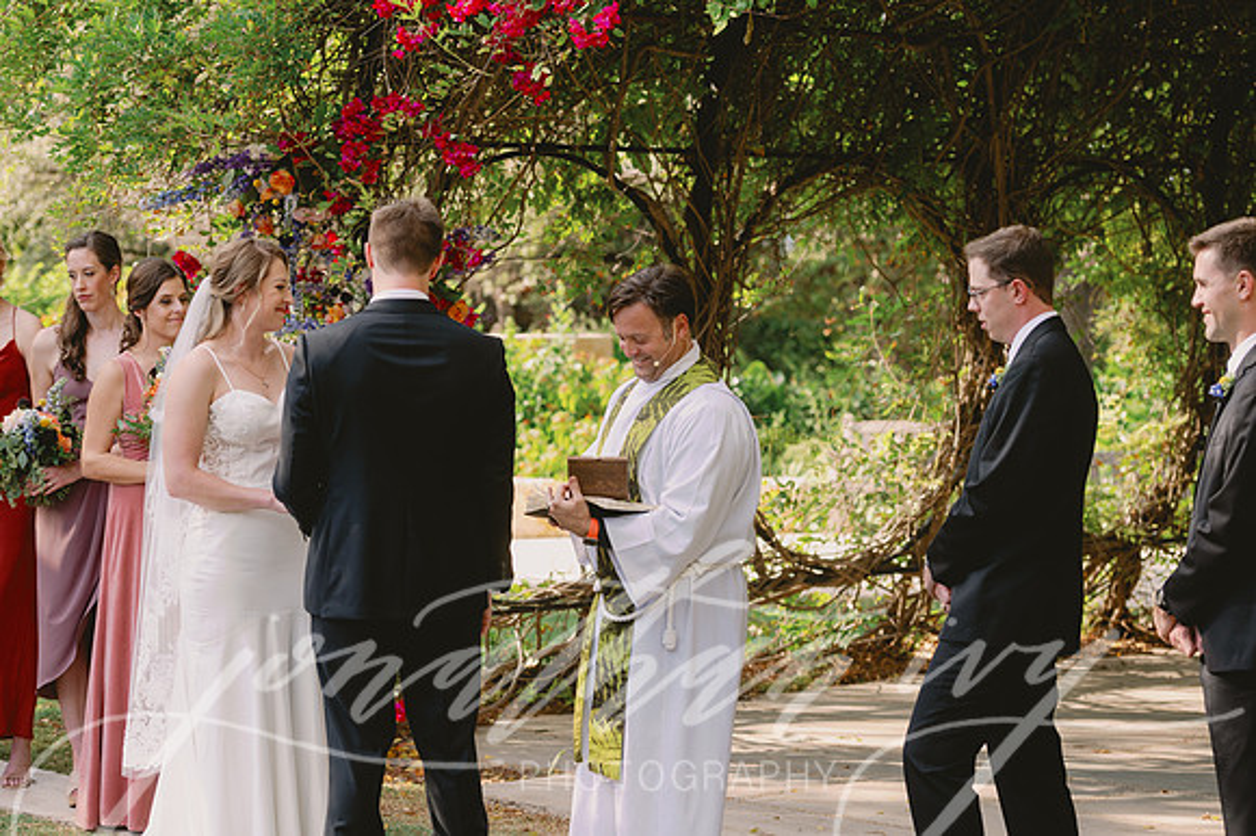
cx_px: 628
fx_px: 3138
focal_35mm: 90
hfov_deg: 22.6
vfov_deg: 15.2
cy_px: 418
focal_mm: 90
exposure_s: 1/200
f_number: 2.8
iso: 100
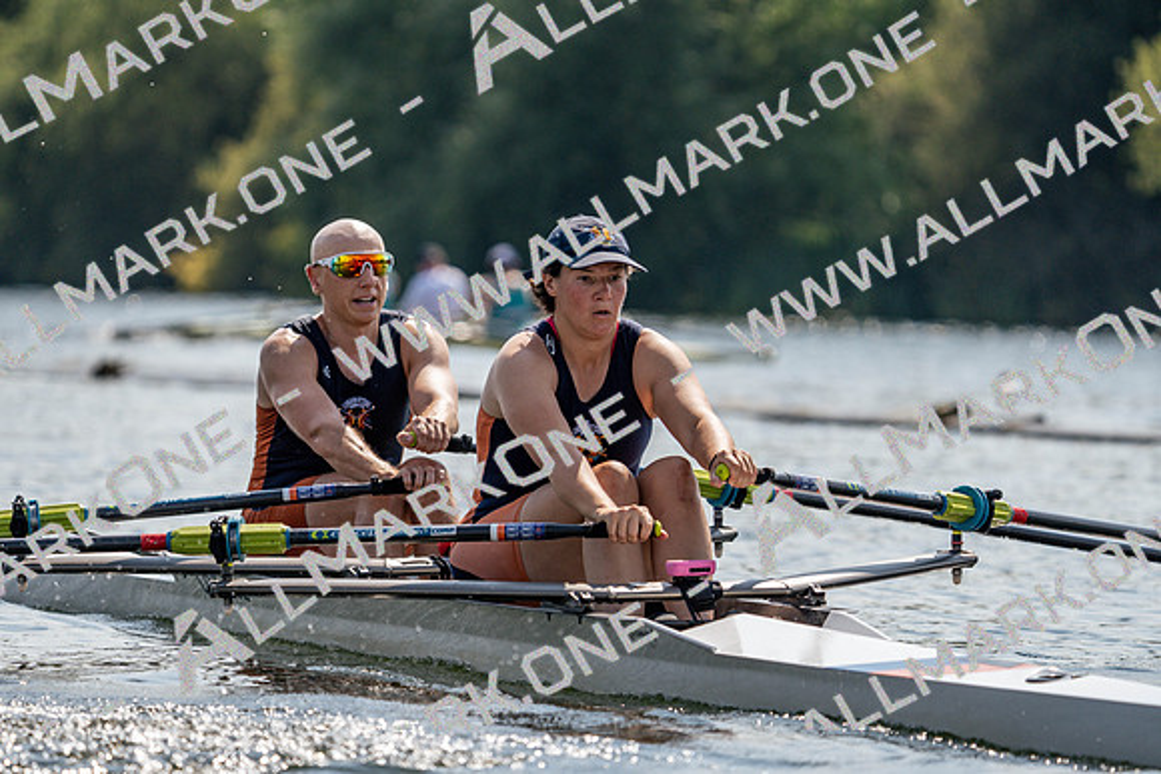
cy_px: 387
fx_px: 10515
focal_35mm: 326
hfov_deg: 6.3
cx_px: 580
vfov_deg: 4.2
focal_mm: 326
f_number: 6.3
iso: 200
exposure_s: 1/1600
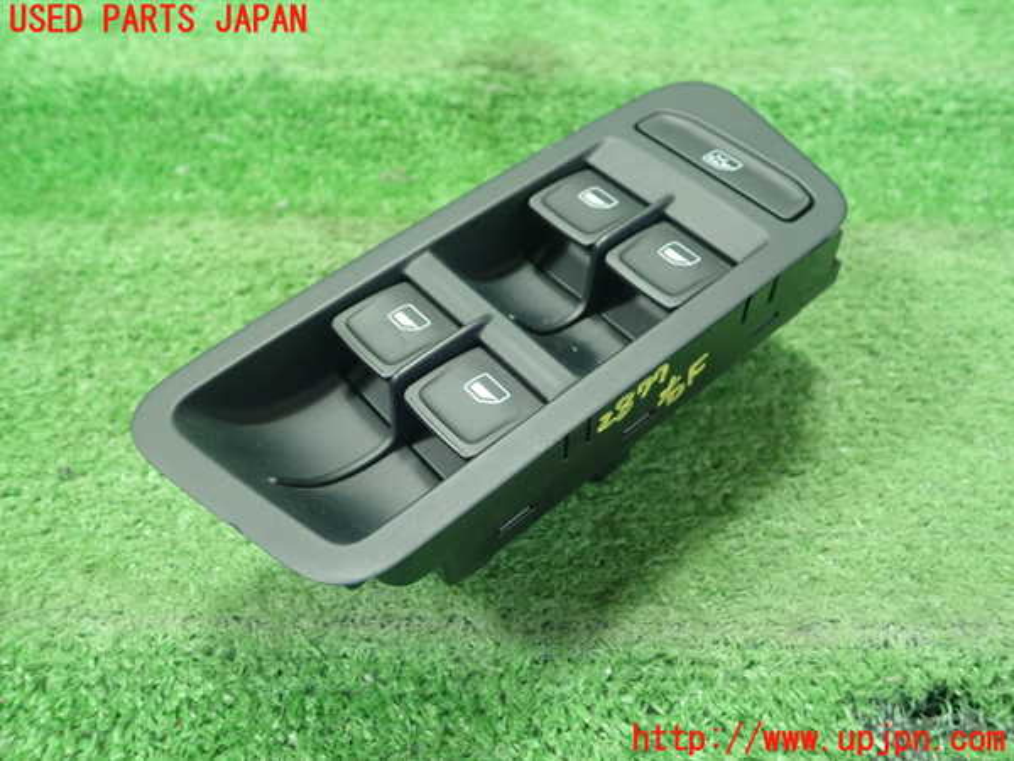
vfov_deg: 46.8
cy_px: 380
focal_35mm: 30
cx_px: 507
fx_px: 879
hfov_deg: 60.0
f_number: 2.3
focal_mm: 5.5
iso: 640
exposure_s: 1/125
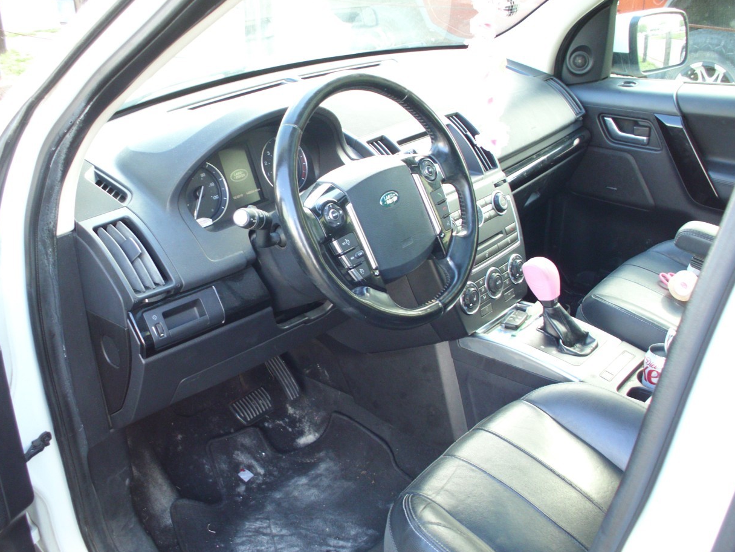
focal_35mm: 40
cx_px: 371
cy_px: 279
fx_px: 849
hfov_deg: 46.8
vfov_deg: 36.0
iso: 200
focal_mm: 6.3
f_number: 2.9
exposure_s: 1/60
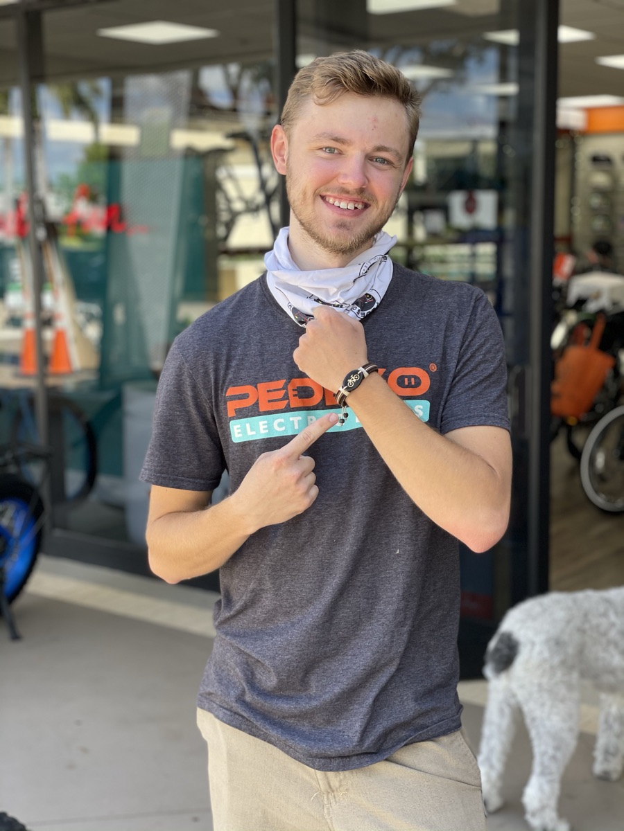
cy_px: 416
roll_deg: +0.7
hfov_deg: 28.0
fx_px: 1250
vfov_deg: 36.8
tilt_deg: -7.4
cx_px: 312
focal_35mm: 52
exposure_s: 1/122
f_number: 2
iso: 25
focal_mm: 6
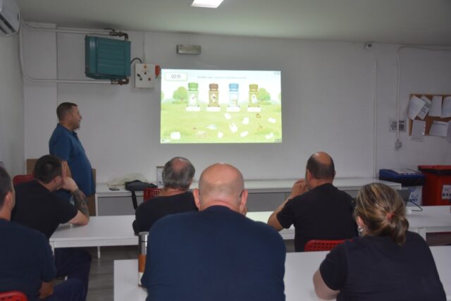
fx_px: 470
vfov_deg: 35.5
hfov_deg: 51.3
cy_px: 150
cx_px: 226
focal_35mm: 38
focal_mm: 25
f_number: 4
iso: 500
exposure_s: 1/60
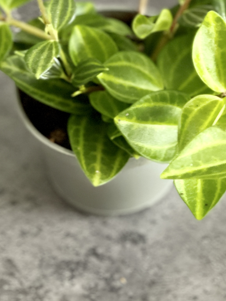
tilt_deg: -49.6
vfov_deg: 11.8
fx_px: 1445
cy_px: 16
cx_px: 123
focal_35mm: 166
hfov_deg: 8.9
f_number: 2.2
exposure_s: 1/33
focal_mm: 7.5
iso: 200
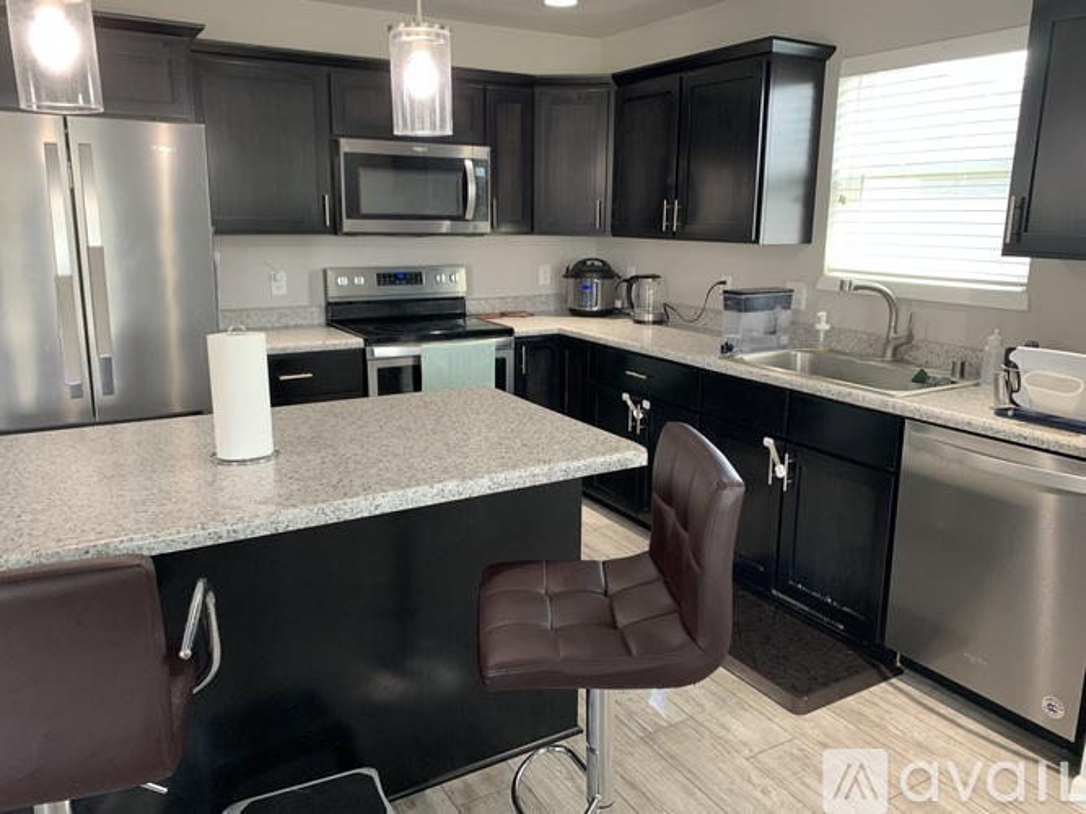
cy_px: 407
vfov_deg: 53.0
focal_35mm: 26
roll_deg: -0.5
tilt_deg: -12.3
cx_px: 543
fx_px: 816
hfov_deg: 67.3
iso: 125
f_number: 1.8
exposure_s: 1/60
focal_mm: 4.25
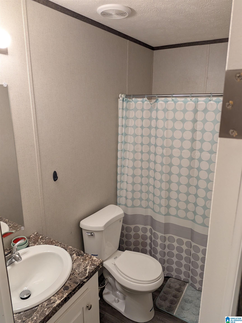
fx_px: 224
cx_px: 121
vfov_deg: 71.6
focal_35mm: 24
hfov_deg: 56.8
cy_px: 162
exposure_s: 1/40
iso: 130
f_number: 1.7
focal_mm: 4.53
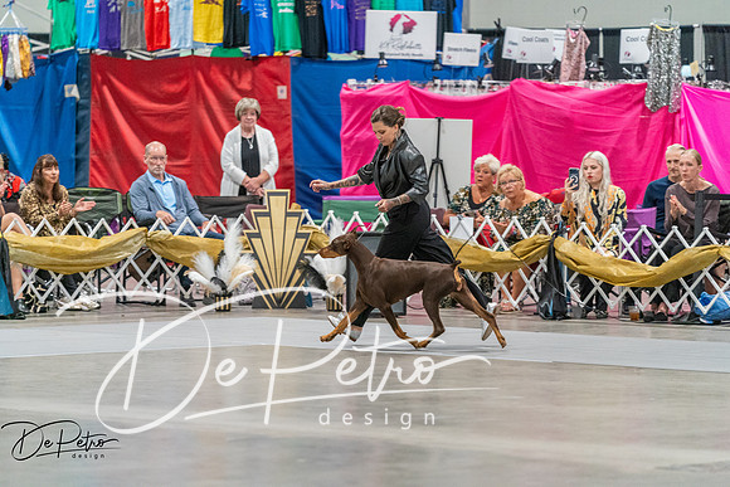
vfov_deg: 6.9
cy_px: 244
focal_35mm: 200
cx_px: 365
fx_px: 4056
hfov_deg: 10.3
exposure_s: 1/250
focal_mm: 200
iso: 6400
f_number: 2.8
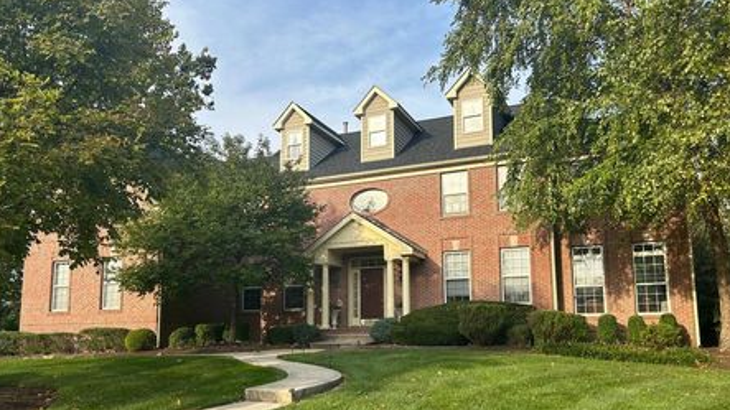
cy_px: 249
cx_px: 331
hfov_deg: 60.9
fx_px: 619
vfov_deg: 36.5
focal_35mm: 32
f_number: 1.5
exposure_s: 1/1488
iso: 50
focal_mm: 5.7
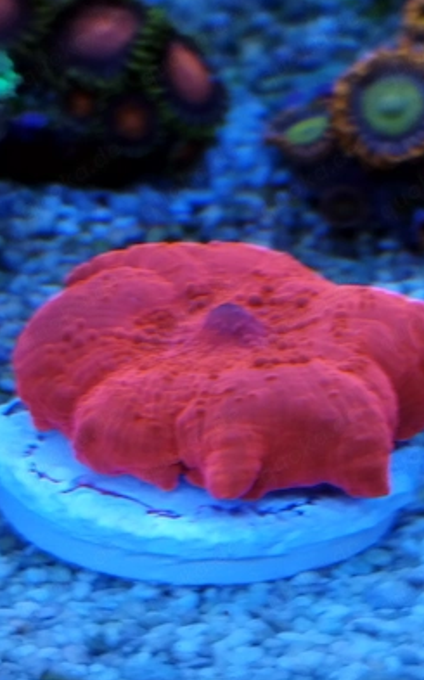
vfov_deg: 68.4
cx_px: 253
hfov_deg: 45.7
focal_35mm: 27
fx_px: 500
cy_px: 339
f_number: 1.89
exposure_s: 1/100
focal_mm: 5.95
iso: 60
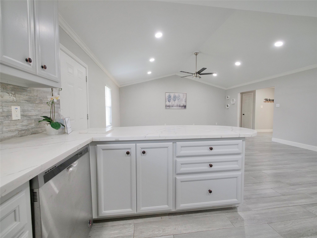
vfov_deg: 85.7
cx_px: 158
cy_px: 119
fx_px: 128
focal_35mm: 14
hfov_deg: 102.1
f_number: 4
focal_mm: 7
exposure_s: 1/60
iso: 1000
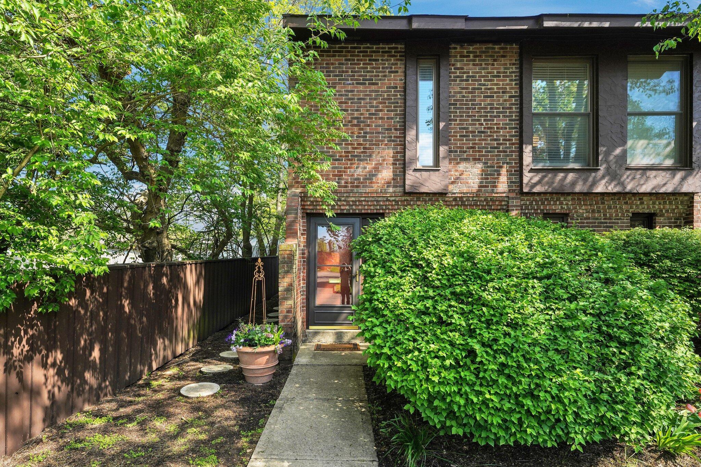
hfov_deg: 88.1
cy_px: 234
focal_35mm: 19
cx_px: 350
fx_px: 362
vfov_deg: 65.7
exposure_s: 1/250
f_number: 7.1
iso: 400
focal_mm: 18.6
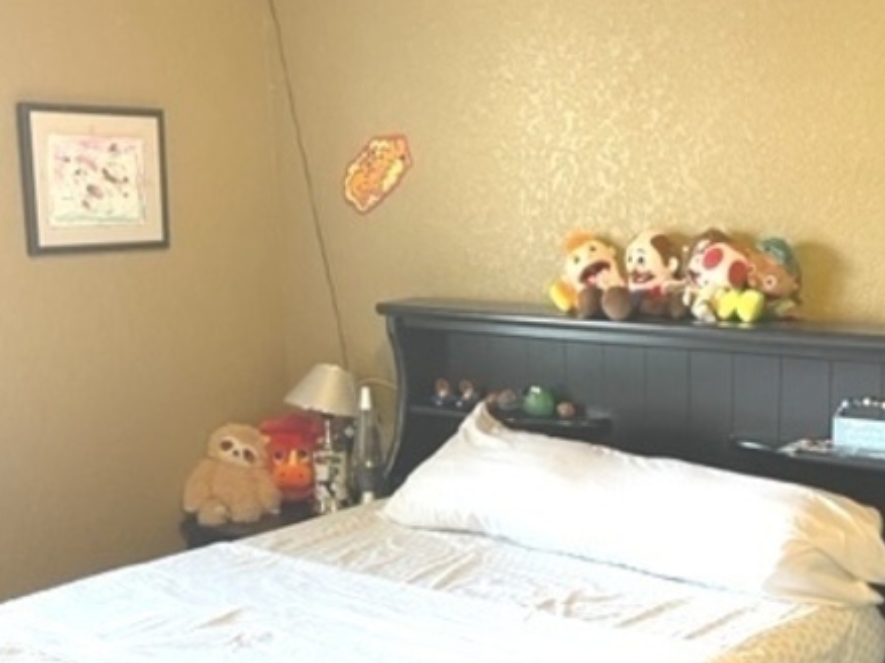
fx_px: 971
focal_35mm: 38
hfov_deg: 48.6
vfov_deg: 37.3
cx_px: 542
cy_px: 443
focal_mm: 5.1
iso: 400
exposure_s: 1/60
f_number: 1.6
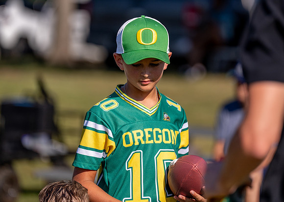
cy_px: 72
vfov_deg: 5.1
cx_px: 152
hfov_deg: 7.2
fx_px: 2262
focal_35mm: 281
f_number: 2.8
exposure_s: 1/6400
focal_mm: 200
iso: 250
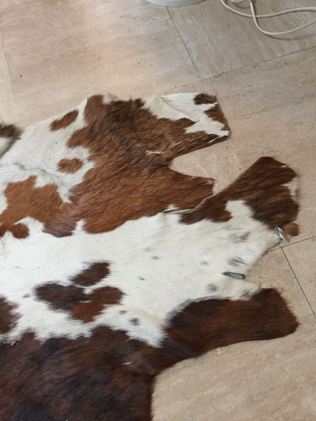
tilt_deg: -66.3
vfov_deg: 61.7
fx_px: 353
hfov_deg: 48.2
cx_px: 158
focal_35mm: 29
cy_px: 210
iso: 125
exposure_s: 1/33
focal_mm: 4.15
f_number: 2.2
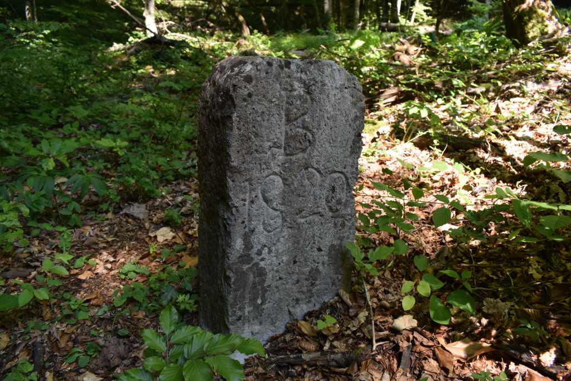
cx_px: 286
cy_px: 190
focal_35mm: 27
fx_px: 428
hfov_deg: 67.4
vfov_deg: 47.9
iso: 200
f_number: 5.6
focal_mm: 18
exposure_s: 1/125
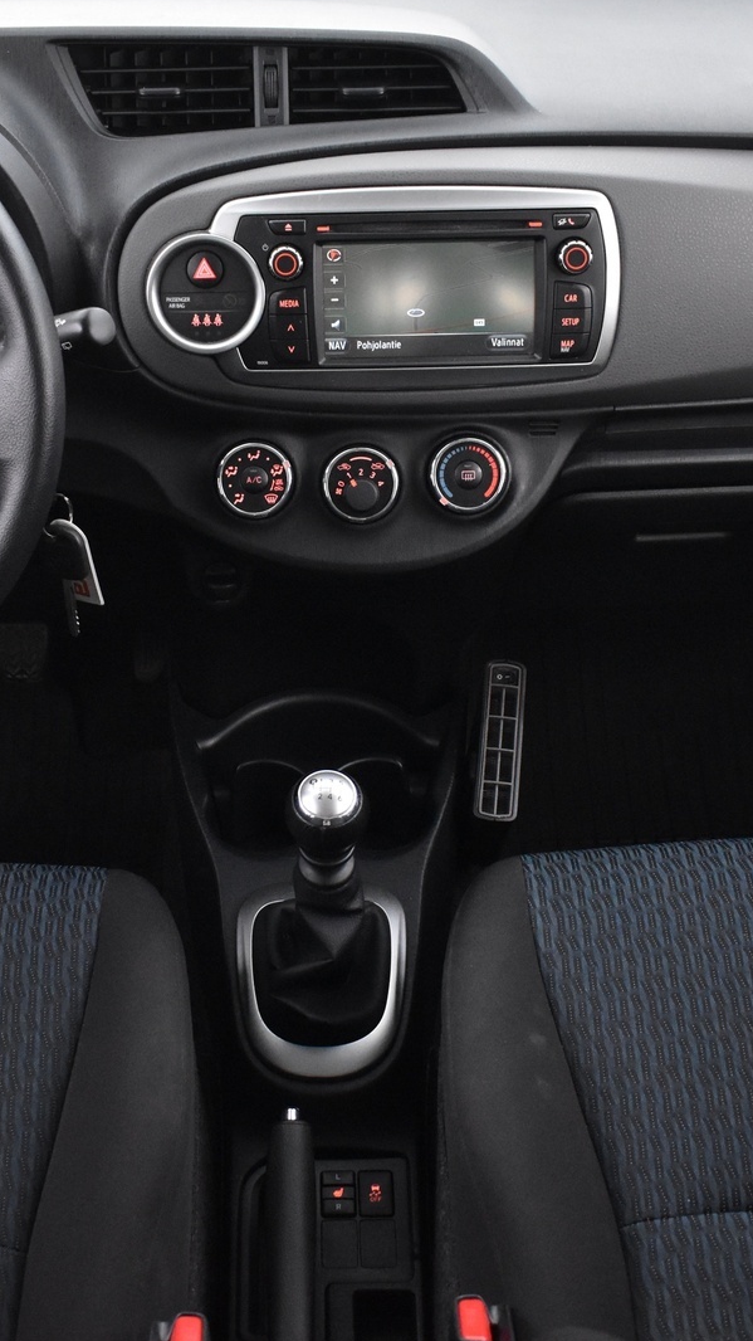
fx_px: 1528
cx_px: 324
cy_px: 665
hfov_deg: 27.7
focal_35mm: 43
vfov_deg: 47.4
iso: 3200
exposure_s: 1/20
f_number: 3.5
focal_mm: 18
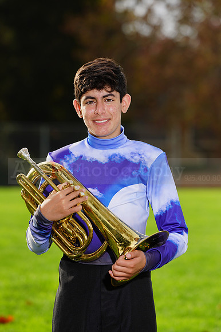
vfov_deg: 7.3
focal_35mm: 282
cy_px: 166
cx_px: 110
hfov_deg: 4.9
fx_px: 2600
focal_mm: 282
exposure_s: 1/200
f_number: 7.1
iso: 100
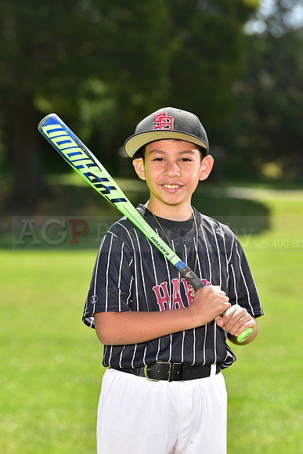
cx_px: 152
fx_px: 1829
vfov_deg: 14.2
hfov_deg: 9.5
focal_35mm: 145
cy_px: 227
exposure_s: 1/250
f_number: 5
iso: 100
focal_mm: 145
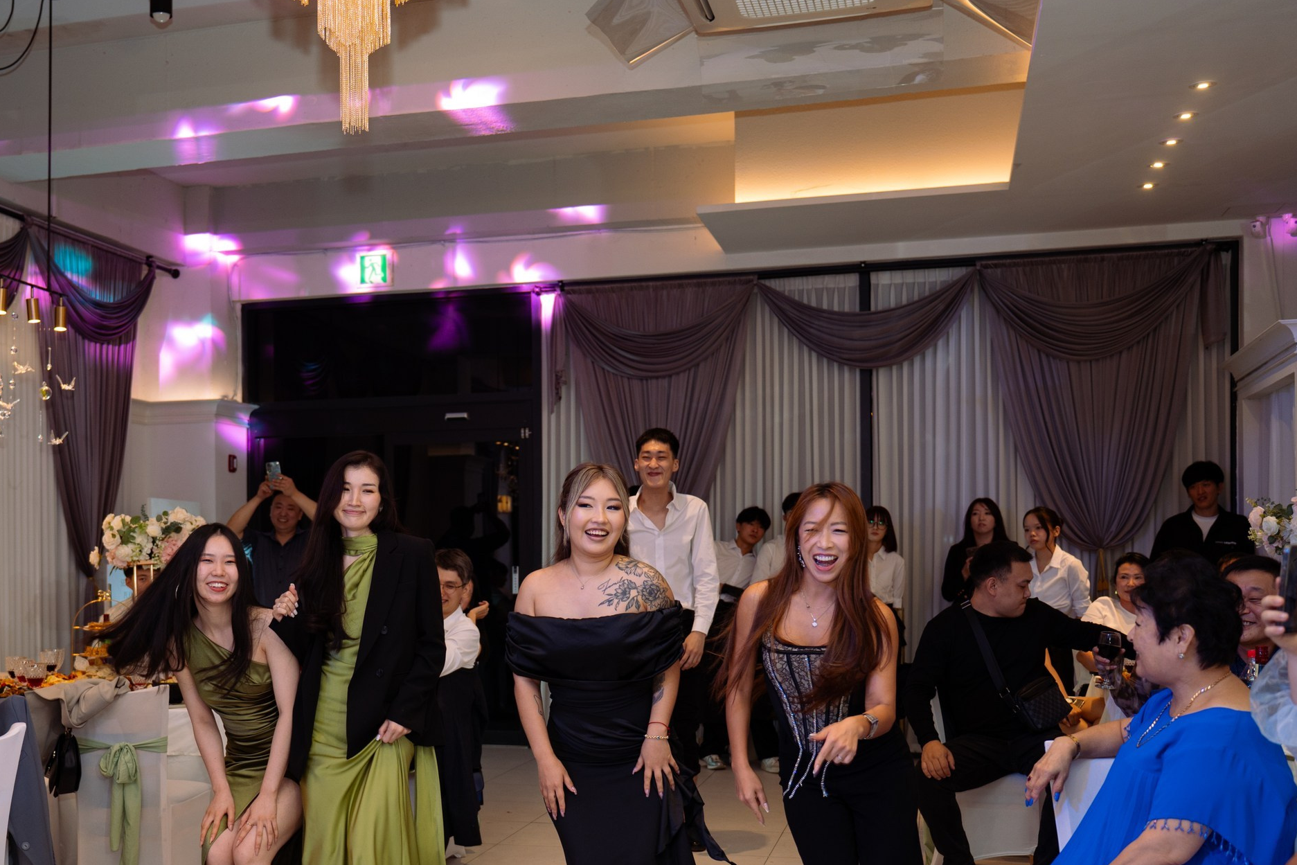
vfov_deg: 32.3
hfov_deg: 46.6
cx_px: 424
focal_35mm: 41
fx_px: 1477
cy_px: 583
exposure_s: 1/160
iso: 640
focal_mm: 30
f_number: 2.8
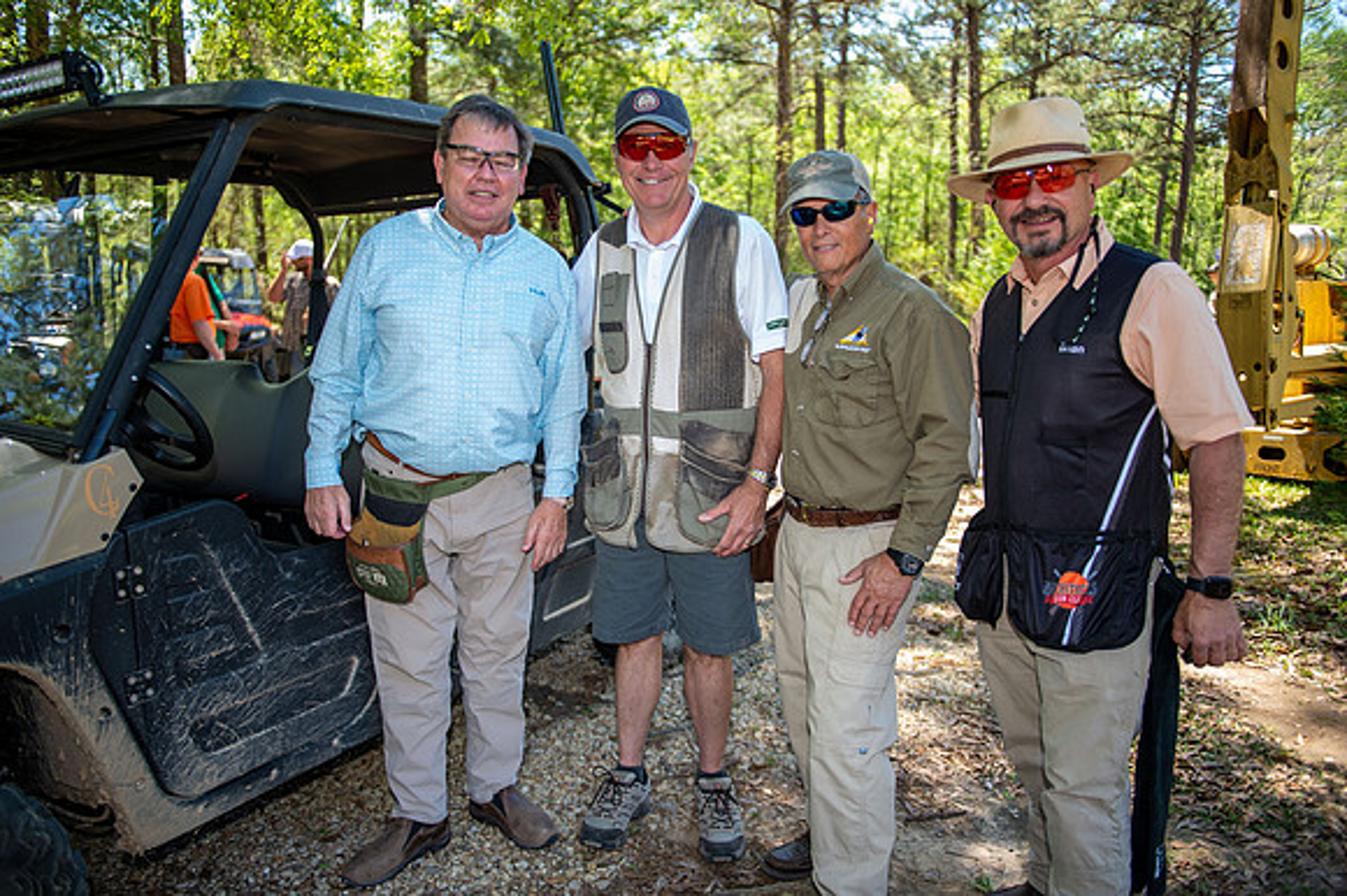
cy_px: 448
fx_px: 1010
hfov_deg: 67.4
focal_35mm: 27
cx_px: 674
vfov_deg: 47.9
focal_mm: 27
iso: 50
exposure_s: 1/125
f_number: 2.8
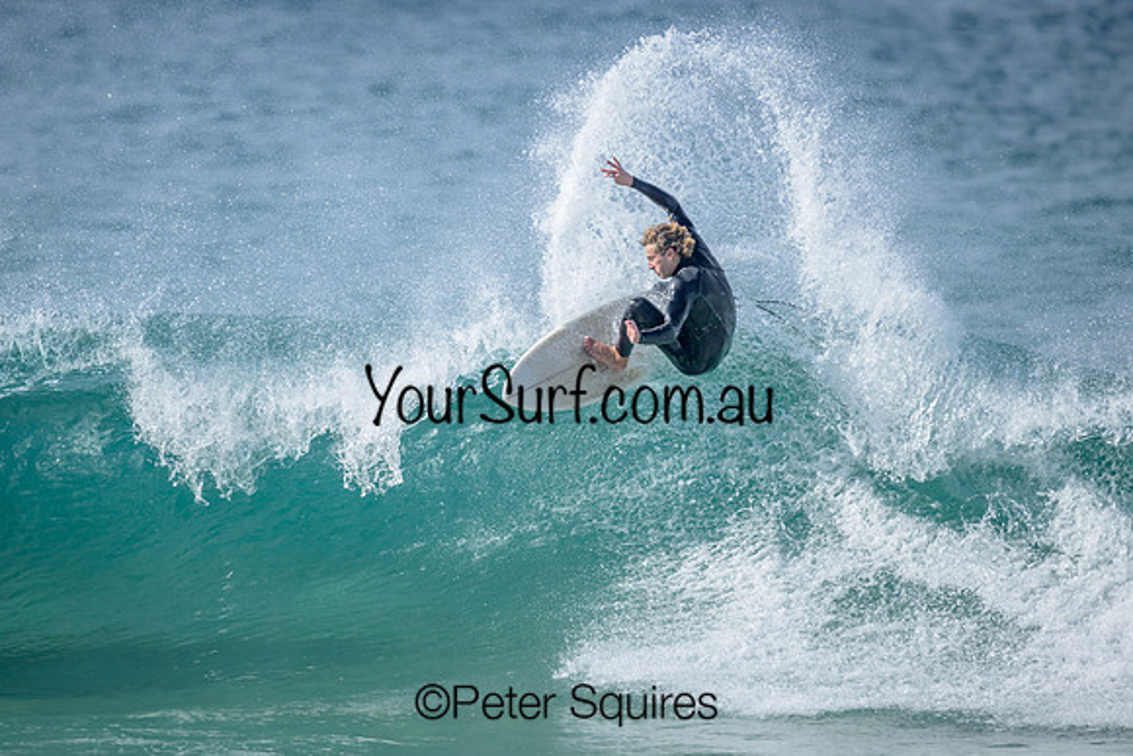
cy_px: 378
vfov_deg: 1.7
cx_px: 566
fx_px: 25182
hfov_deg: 2.6
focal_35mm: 800
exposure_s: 1/2500
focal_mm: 800
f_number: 6.3
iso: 450
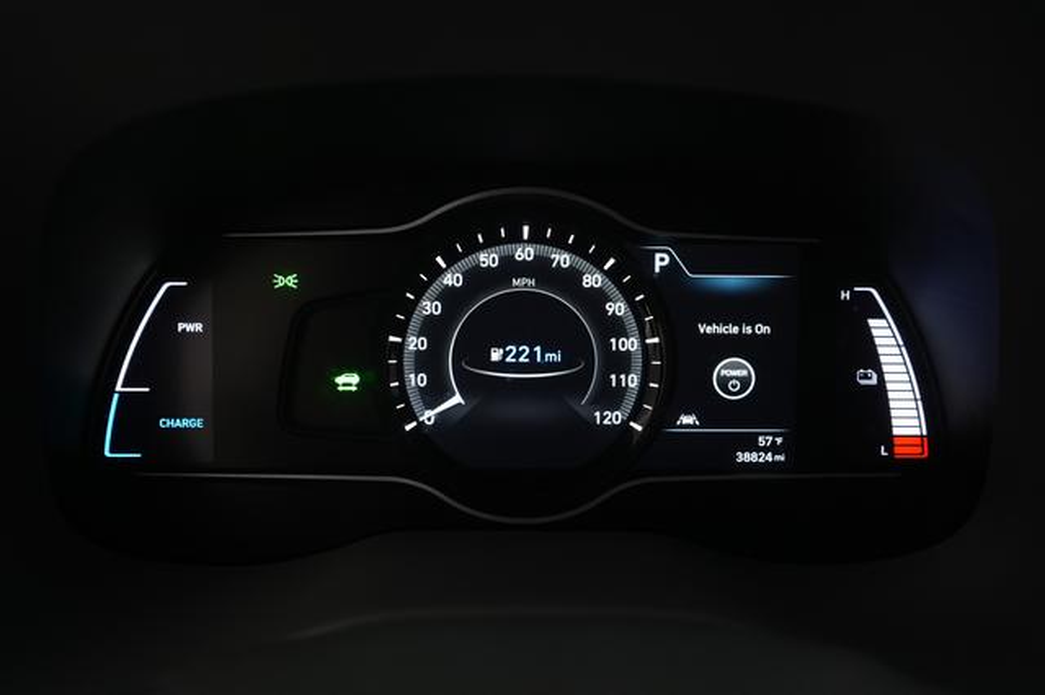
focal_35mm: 28
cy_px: 348
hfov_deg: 65.5
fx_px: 812
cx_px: 522
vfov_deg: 46.4
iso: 3200
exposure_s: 1/125
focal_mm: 28
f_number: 4.5
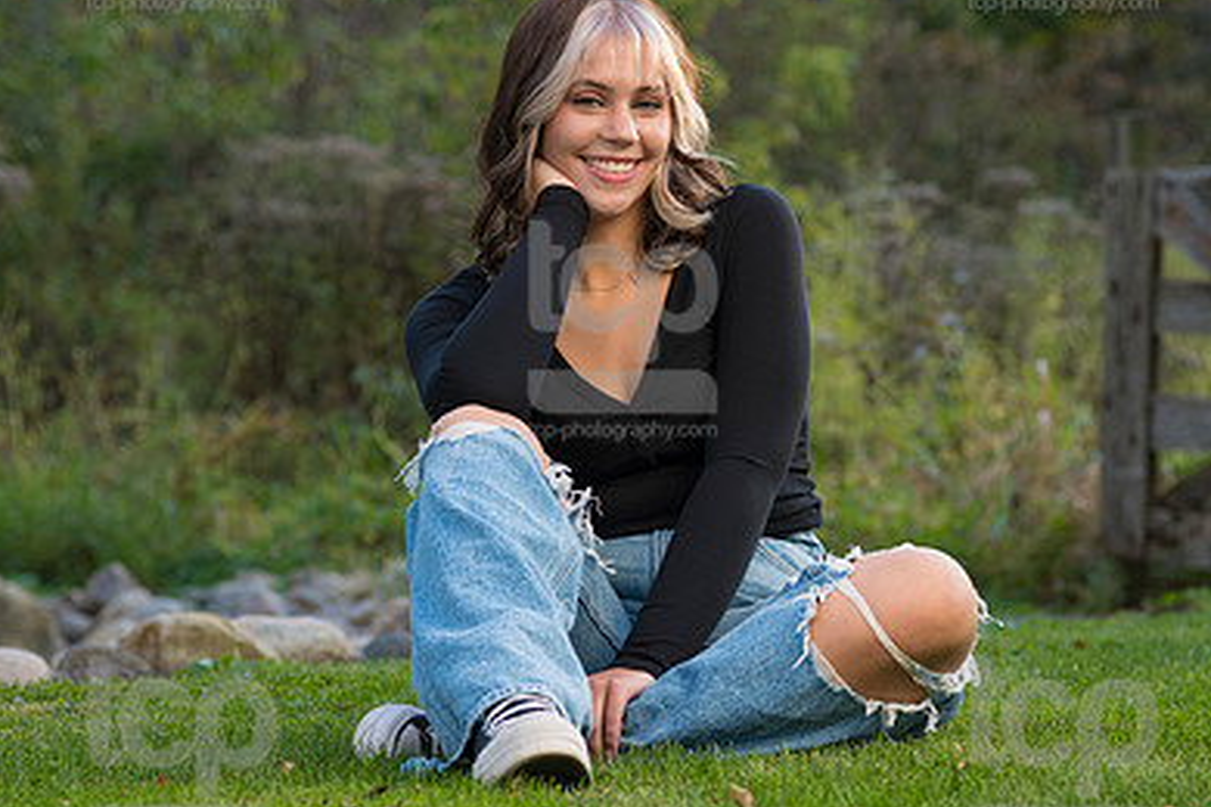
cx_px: 624
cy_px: 331
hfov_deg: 13.2
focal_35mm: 155
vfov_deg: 8.9
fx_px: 5214
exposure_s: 1/250
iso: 250
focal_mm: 98
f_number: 4.5
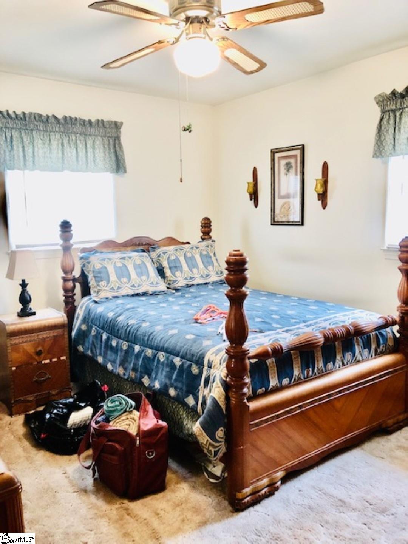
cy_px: 272
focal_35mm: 28
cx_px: 204
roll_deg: +0.4
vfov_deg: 63.4
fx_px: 440
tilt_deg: -7.1
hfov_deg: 49.7
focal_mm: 3.99
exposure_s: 1/15
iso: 100
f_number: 1.8
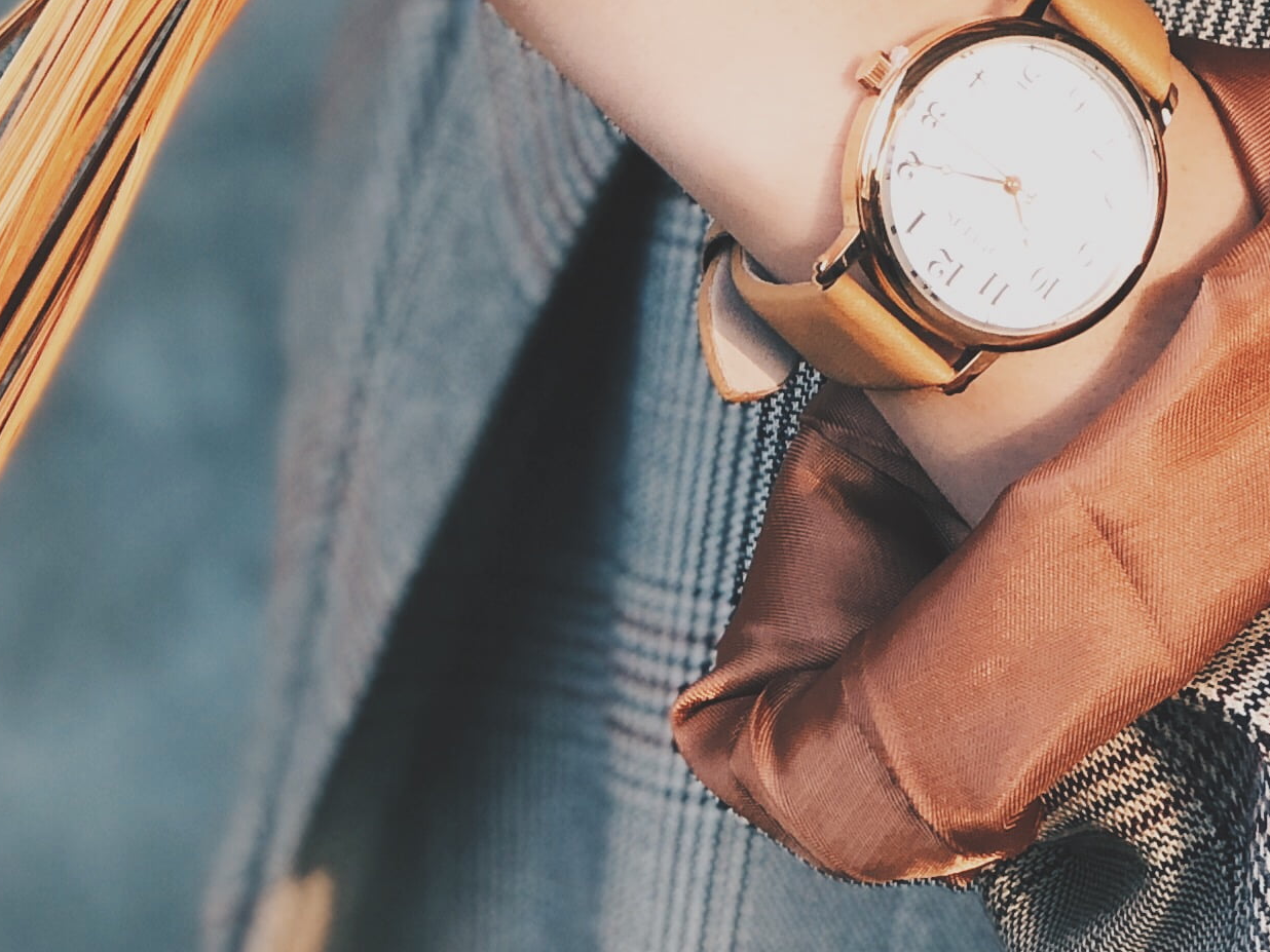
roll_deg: -0.7
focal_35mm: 186
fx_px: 6824
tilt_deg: -4.5
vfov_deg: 7.9
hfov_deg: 10.6
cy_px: -239
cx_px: 1022
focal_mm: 6.6
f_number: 2.8
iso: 64
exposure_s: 1/120
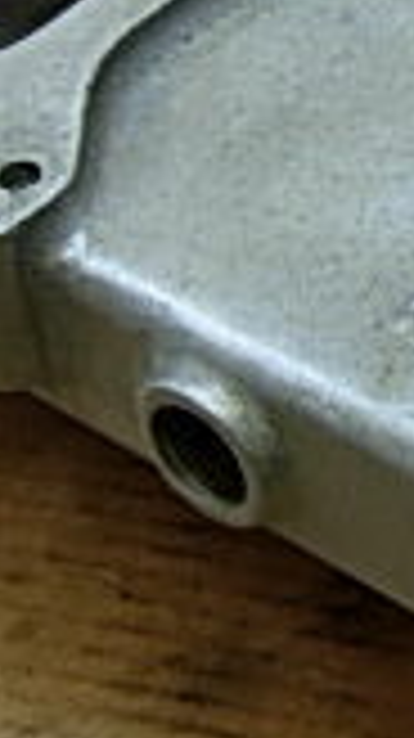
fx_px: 2992
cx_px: 644
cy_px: 198
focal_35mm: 153
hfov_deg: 7.8
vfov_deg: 14.0
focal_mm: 7.5
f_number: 2.7
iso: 50
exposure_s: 1/20.1
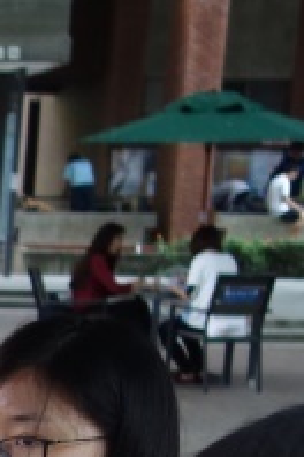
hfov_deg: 8.4
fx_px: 1837
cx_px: -497
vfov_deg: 13.5
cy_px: 631
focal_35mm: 145
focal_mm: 10.4
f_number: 1.8
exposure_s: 1/200
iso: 250
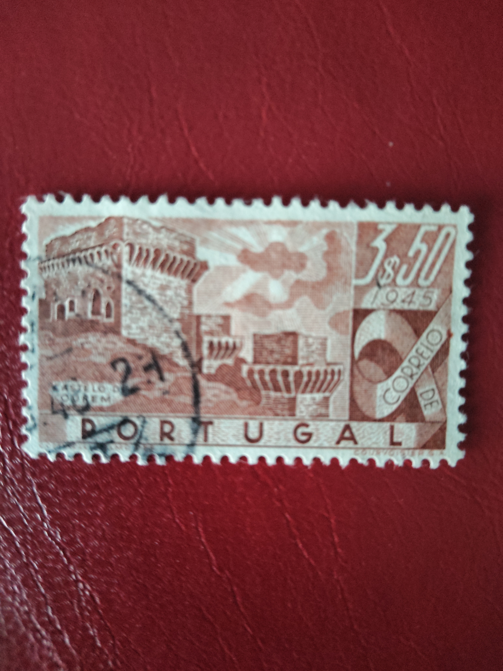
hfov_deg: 54.9
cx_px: 252
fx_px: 484
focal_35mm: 25
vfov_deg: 69.4
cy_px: 336
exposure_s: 1/16.7
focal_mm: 4.15
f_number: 1.8
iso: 3518
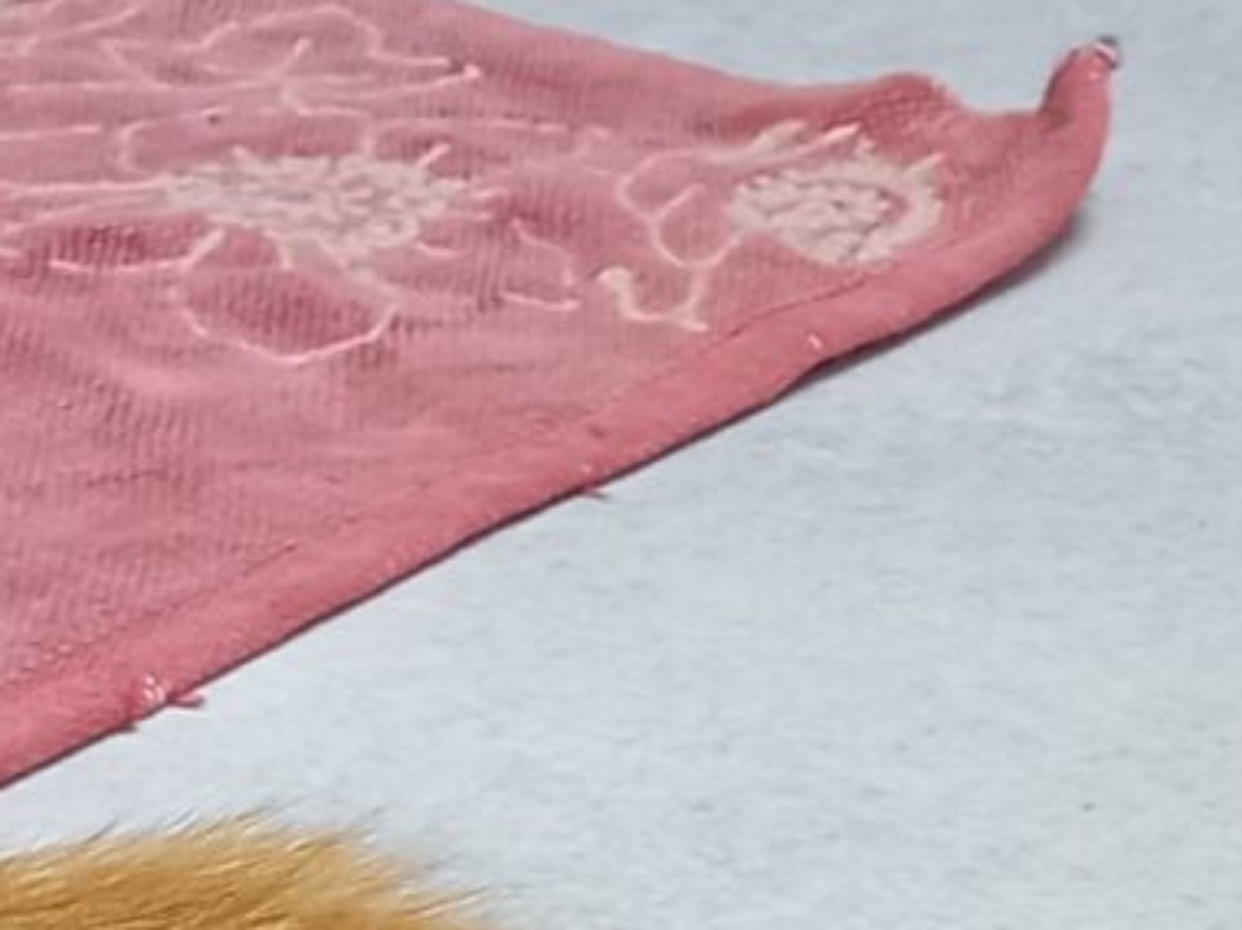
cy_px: 1611
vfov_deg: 8.5
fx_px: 6062
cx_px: -750
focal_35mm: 169
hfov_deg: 11.1
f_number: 2
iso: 125
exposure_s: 1/50
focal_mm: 4.6
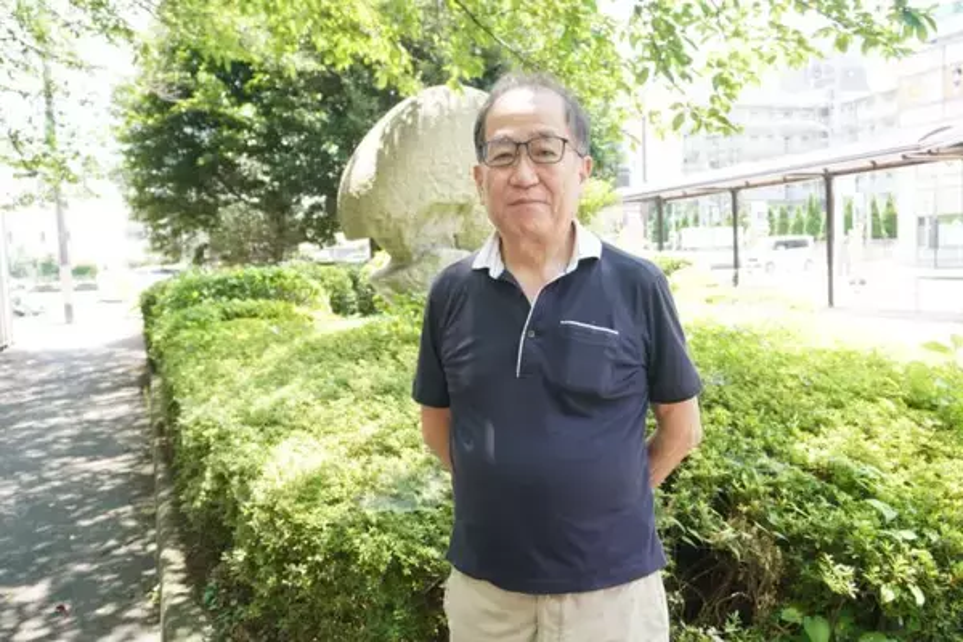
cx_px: 482
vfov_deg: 41.7
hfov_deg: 59.5
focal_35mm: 32
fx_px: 843
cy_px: 321
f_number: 4.5
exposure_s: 1/50
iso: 100
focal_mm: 21
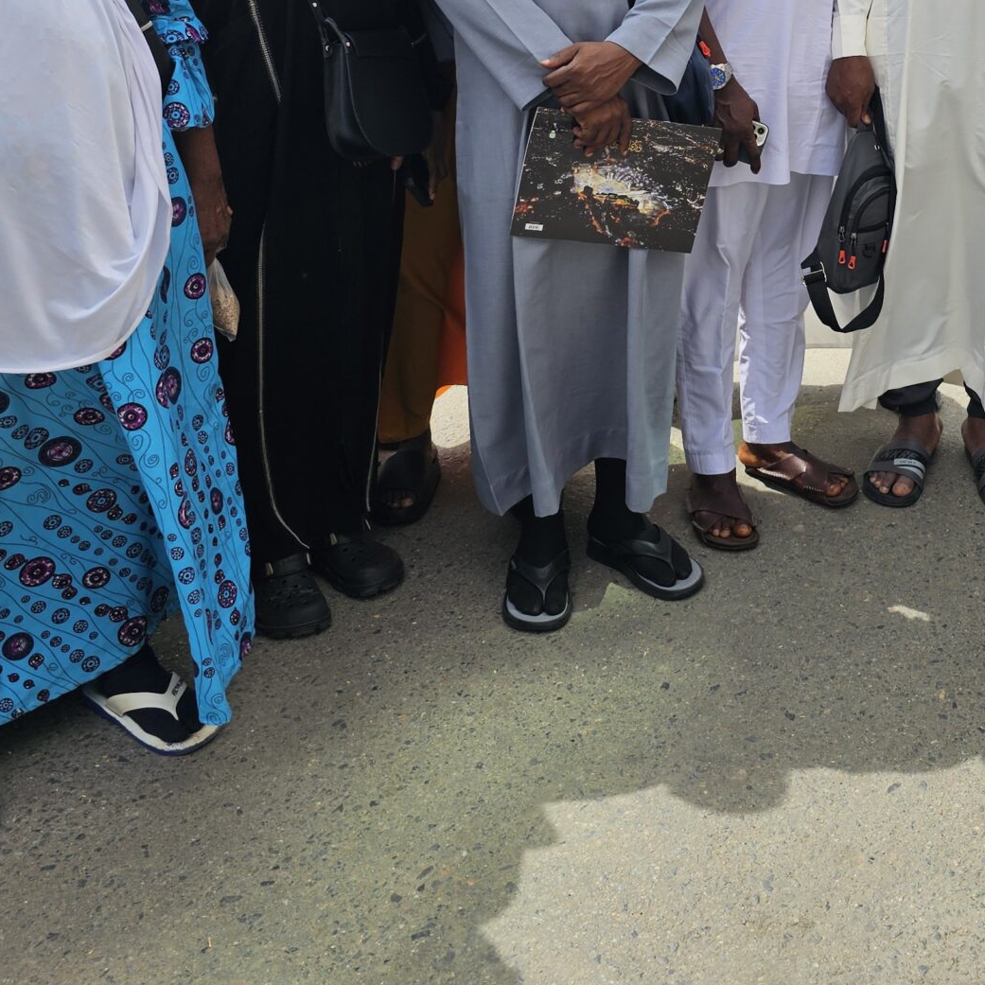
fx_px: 1610
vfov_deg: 32.4
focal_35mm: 50
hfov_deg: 32.5
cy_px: 108
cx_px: 867
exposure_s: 1/845
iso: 10
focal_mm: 6.3
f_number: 1.7
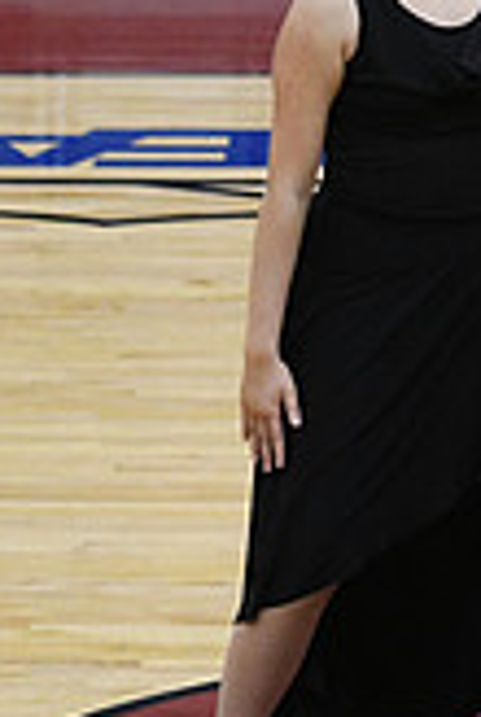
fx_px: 11834
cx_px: -765
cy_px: 487
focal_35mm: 593
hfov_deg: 2.3
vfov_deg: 3.5
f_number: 3.5
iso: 4000
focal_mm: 112
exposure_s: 1/400
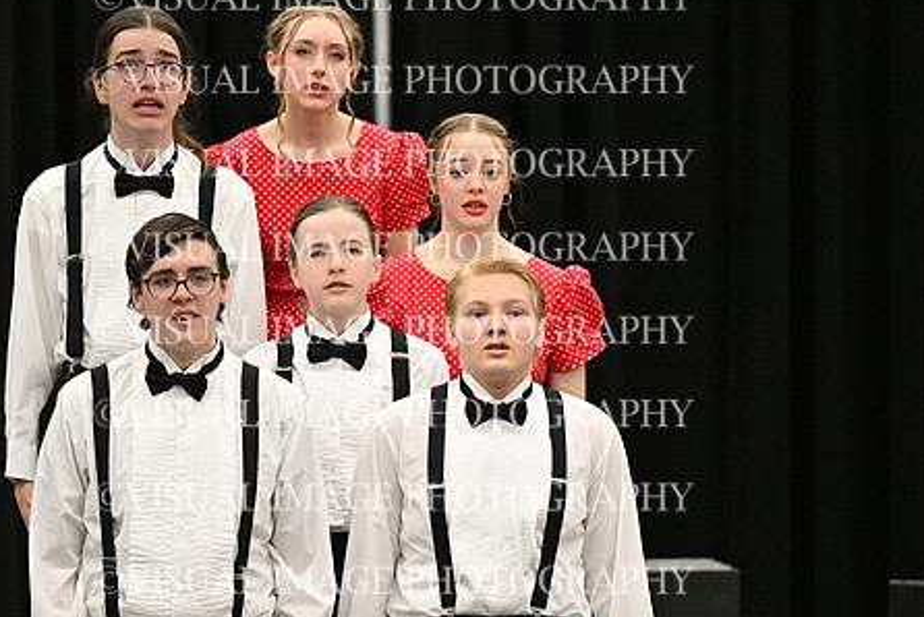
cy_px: 372
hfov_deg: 7.9
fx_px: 6677
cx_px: 394
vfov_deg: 5.3
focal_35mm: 260
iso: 6400
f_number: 2.8
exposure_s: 1/1000
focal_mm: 200
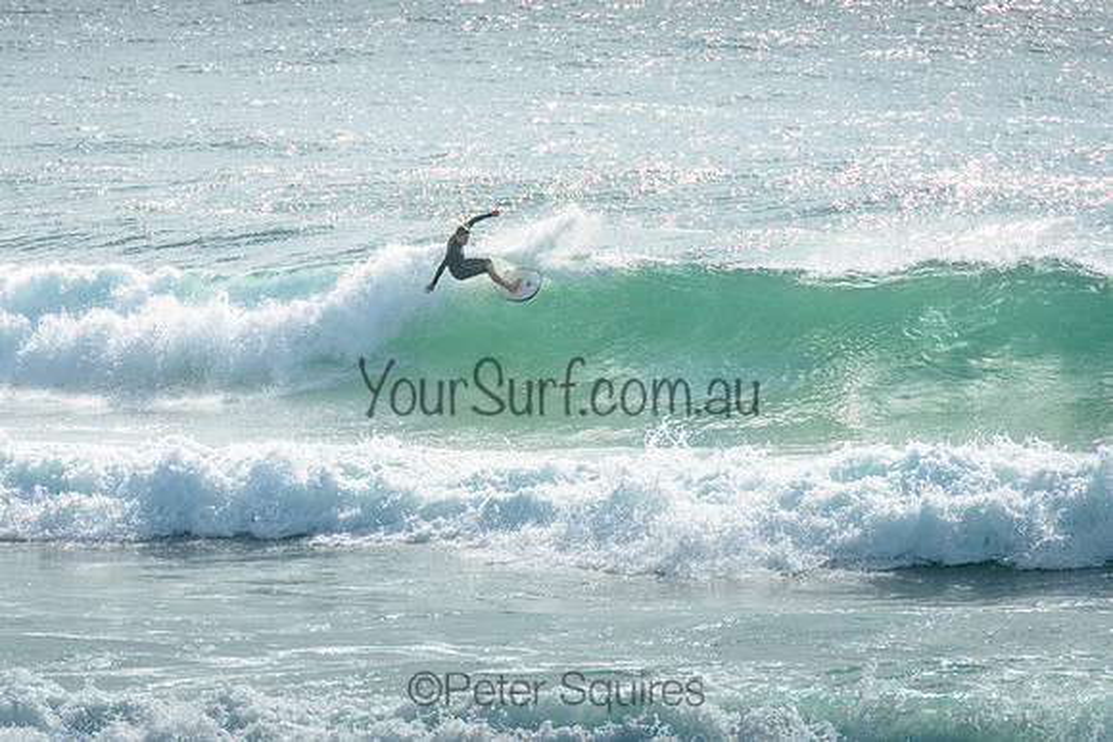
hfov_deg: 4.2
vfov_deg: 2.8
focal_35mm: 490
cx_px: 511
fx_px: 15165
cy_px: 287
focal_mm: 400
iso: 200
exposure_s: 1/1600
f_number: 10
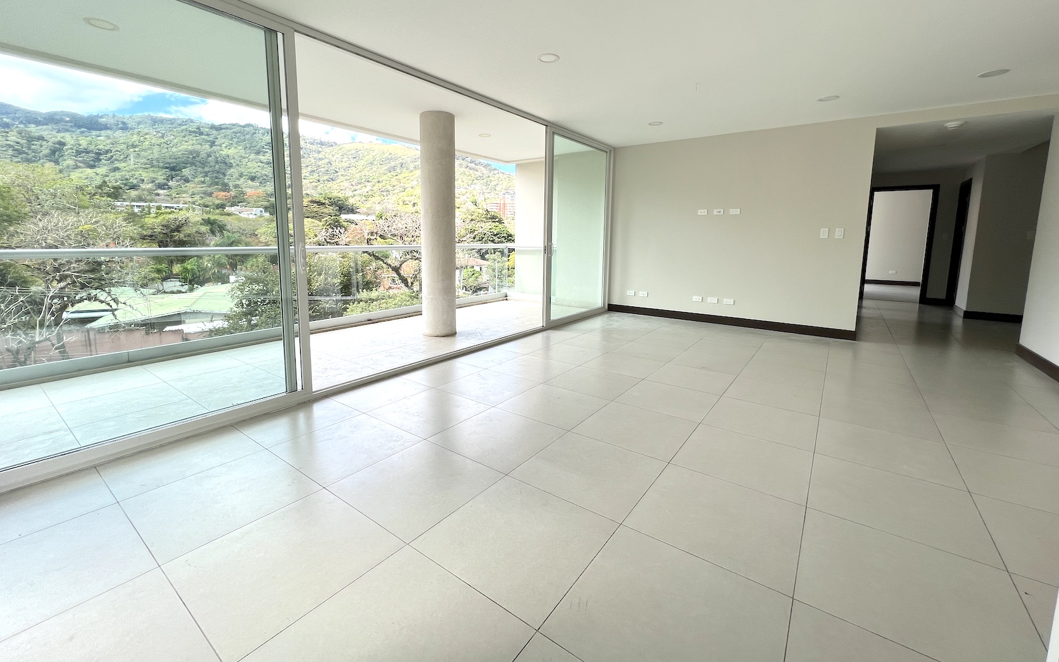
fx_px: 404
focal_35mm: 14
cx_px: 525
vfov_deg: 78.4
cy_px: 293
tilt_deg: -7.3
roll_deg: +0.0
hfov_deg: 105.3
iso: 32
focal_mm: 1.57
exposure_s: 1/249
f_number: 1.8
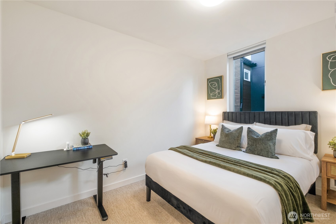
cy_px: 112
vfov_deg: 77.3
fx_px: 140
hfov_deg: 100.4
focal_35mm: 15
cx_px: 168
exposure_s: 1/3
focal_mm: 10
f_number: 8
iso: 250
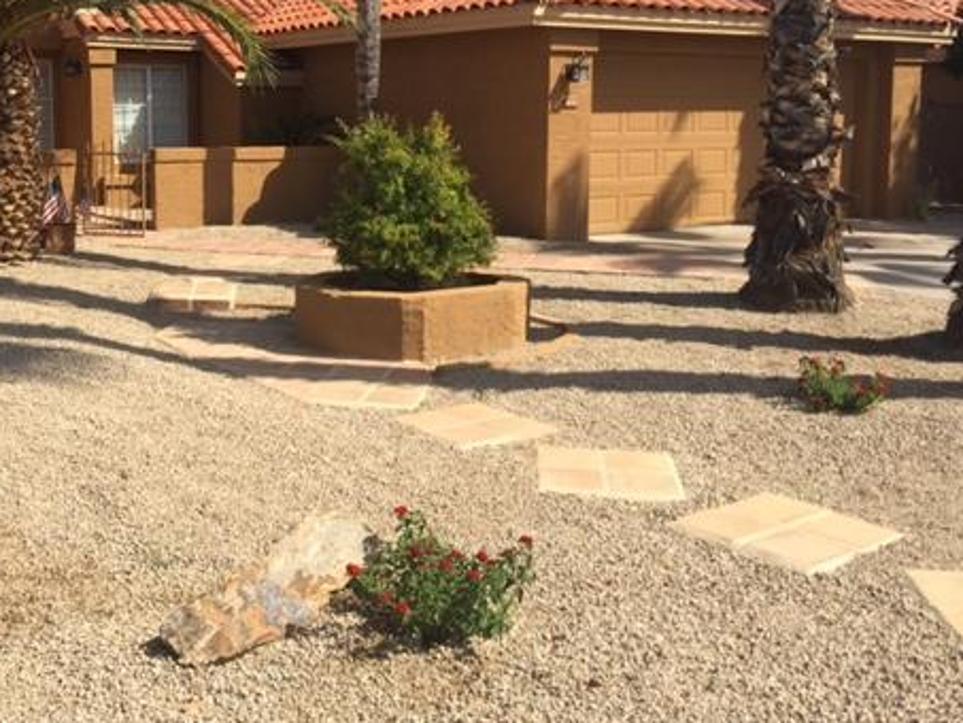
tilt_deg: -6.2
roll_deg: -0.7
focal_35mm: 41
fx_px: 1141
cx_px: 351
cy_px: 251
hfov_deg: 45.3
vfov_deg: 34.9
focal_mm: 4.15
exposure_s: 1/1721
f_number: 2.2
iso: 32
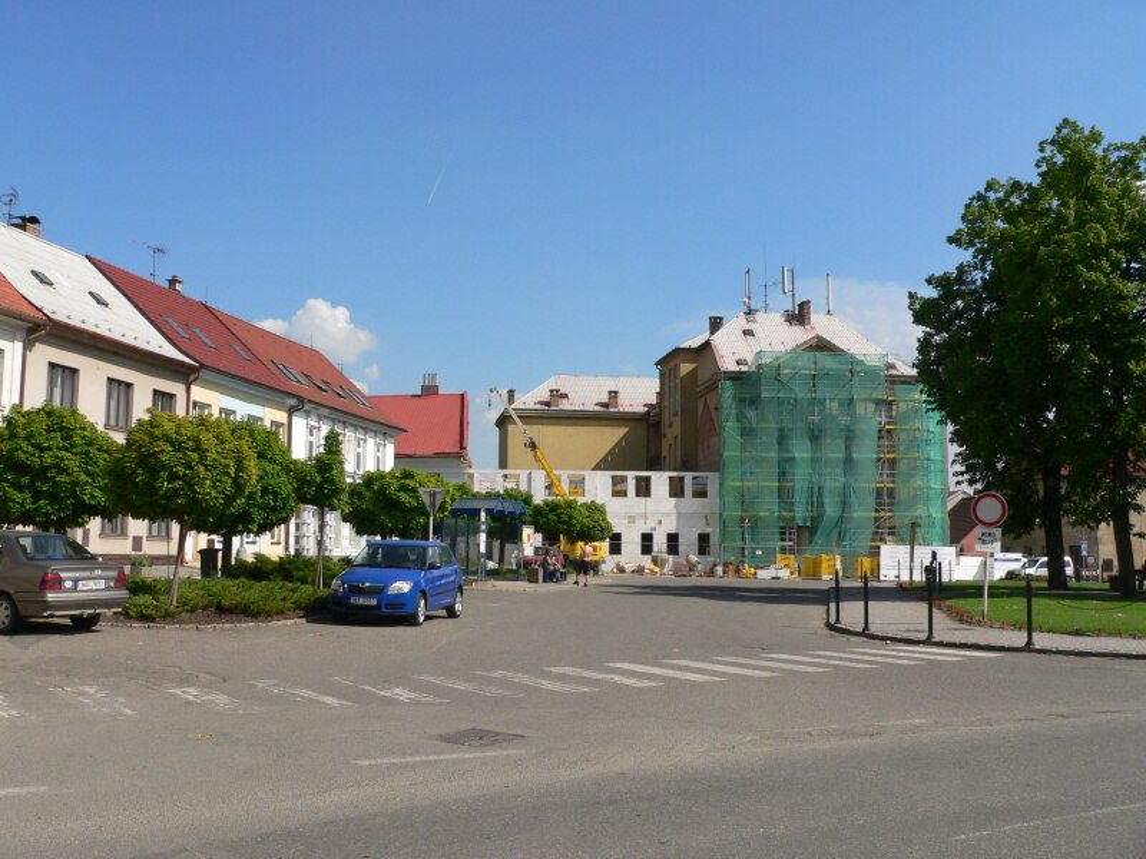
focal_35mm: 36
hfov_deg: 51.4
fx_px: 1192
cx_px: 573
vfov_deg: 39.7
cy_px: 430
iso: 80
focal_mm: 6
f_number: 5.2
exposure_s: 1/500
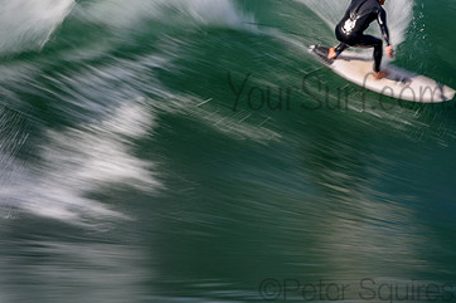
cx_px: 356
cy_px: 81
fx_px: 13395
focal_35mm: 1058
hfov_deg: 2.0
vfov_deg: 1.3
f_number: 18
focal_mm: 440
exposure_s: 1/20
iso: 100
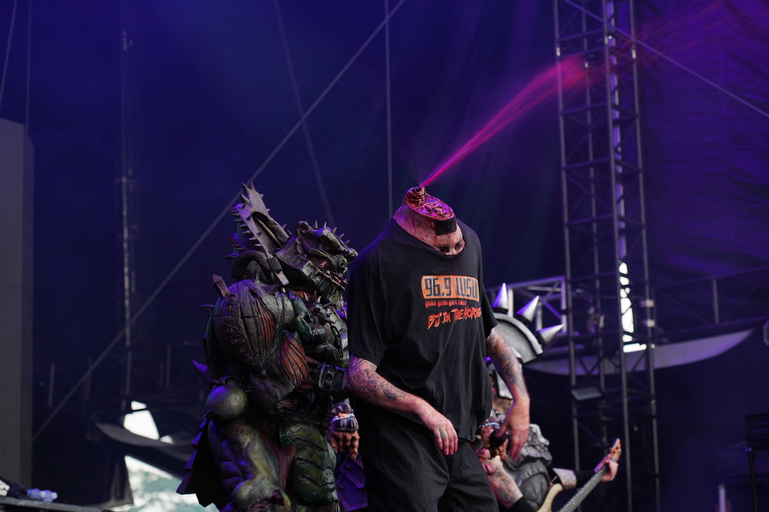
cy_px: 256
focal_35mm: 105
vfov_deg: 13.0
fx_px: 2243
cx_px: 384
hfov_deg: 19.5
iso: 320
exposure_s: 1/125
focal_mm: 105
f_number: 4
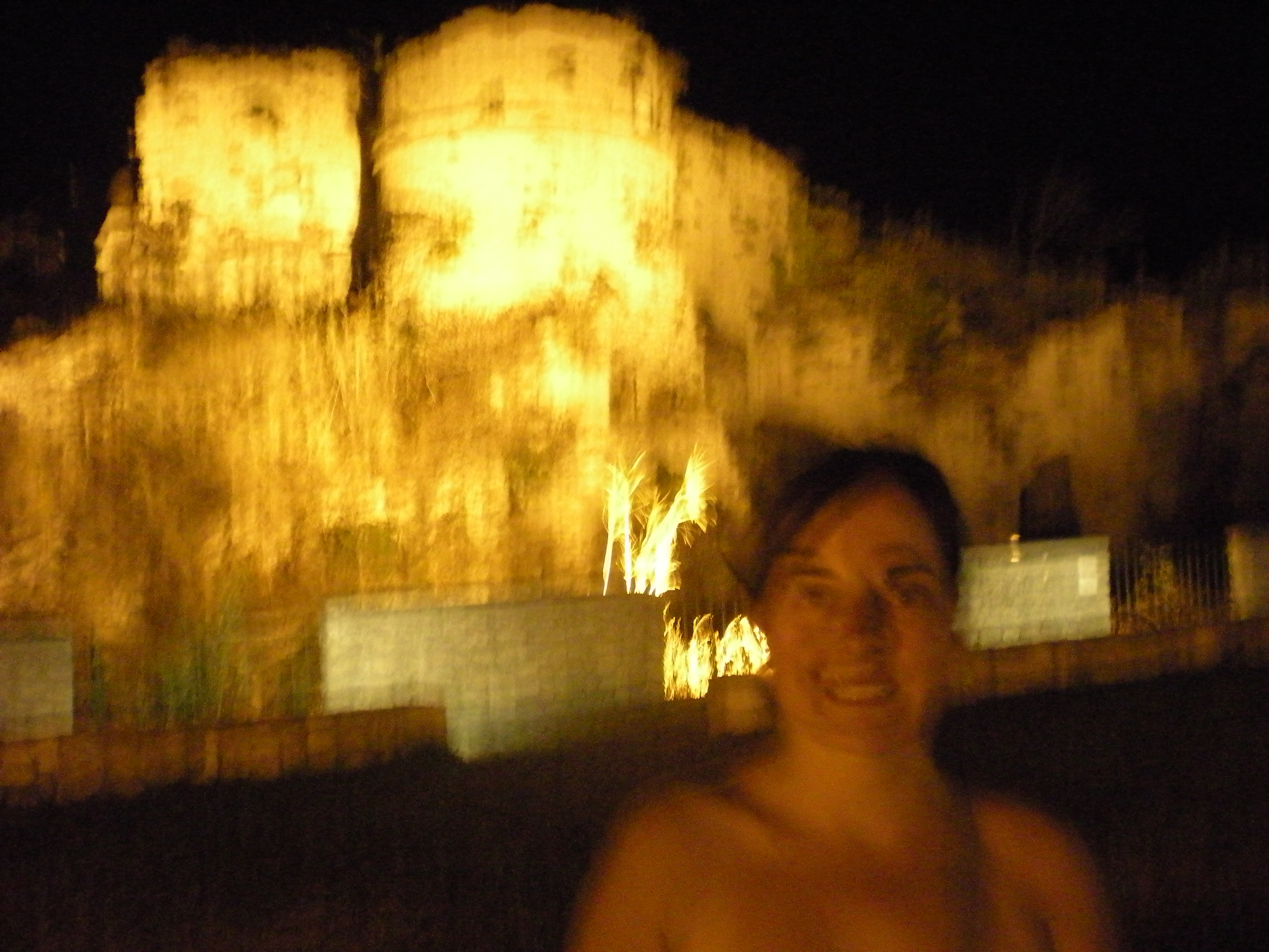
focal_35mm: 38
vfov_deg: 37.7
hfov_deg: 49.0
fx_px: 1393
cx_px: 634
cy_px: 476
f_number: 3.1
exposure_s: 1/1.3
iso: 800
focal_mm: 6.3
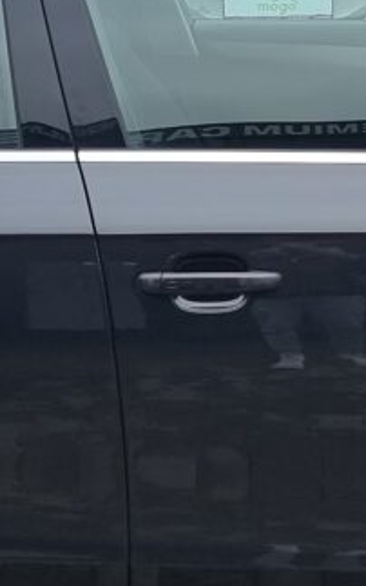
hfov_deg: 10.4
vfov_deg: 15.9
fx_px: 2010
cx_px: 246
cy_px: -140
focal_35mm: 126
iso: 50
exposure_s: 1/122
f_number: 1.8
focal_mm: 6.7
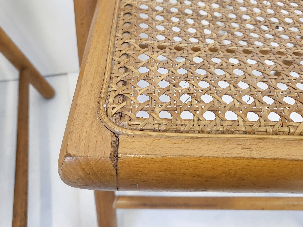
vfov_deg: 44.1
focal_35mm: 32
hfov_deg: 56.8
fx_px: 280
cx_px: 146
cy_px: 101
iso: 160
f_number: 1.8
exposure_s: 1/50
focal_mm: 4.25
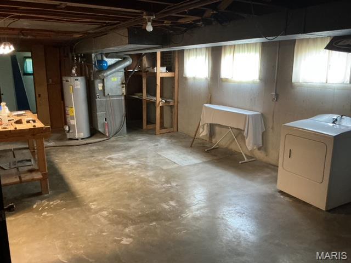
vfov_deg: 48.2
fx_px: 294
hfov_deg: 61.7
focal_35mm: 29
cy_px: 132
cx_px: 176
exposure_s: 1/30
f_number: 1.8
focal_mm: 3
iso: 320
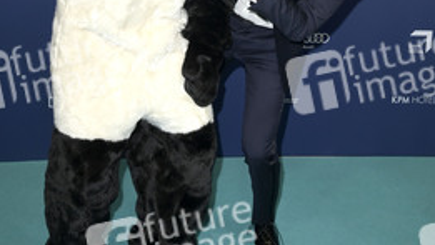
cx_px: 220
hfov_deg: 34.3
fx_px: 704
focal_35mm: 61
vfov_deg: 19.1
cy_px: -8
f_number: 6.3
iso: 800
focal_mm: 38
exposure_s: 1/250
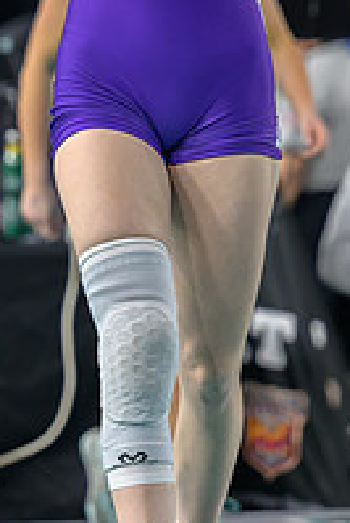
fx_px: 7104
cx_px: 86
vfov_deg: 4.2
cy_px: 83
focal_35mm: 488
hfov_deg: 2.8
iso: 2500
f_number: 2.8
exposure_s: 1/800
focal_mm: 140
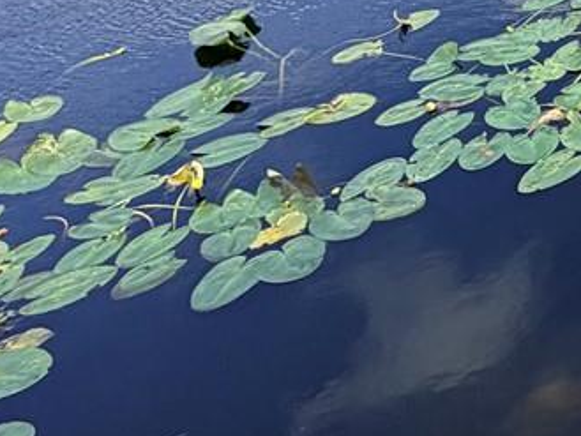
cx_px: 1150
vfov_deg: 18.2
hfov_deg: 18.7
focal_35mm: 68
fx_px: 1142
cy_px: -293
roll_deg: +2.0
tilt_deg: -16.0
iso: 40
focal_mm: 2.22
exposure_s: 1/679
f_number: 2.2
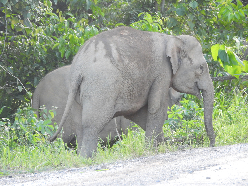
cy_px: 93
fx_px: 4657
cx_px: 124
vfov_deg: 2.3
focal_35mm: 650
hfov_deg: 3.1
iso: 800
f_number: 5.6
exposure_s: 1/125
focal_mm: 116
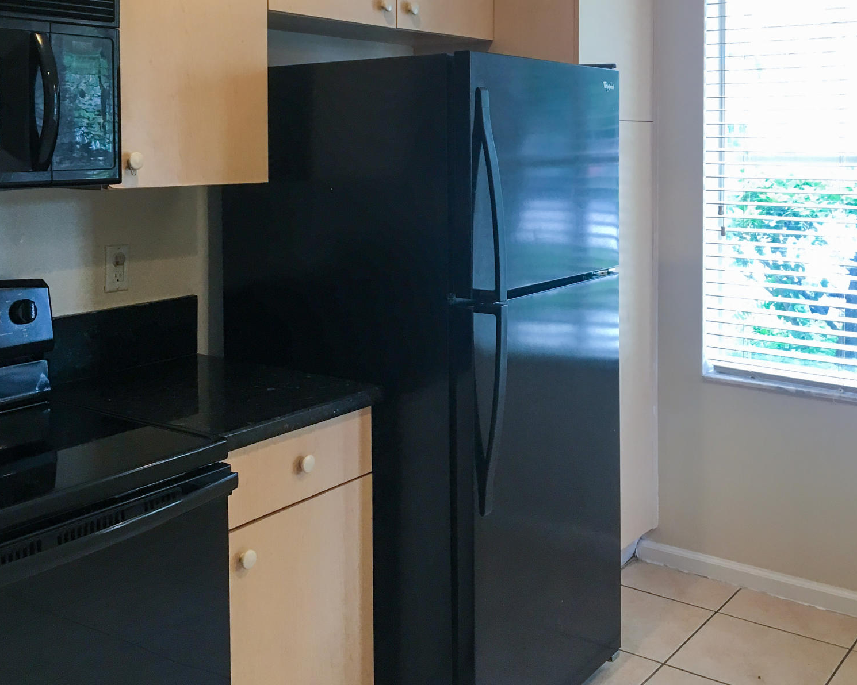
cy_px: 276
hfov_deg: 47.9
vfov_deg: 39.0
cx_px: 430
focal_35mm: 38
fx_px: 964
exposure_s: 1/30
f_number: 2.2
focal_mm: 4.15
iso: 40
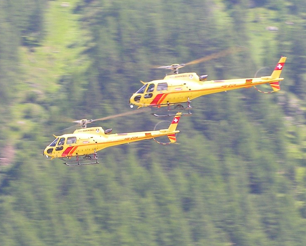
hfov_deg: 13.0
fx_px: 1341
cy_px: 123
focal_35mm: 148
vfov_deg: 10.4
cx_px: 159
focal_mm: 23.4
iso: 50
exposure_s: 1/100
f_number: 5.6
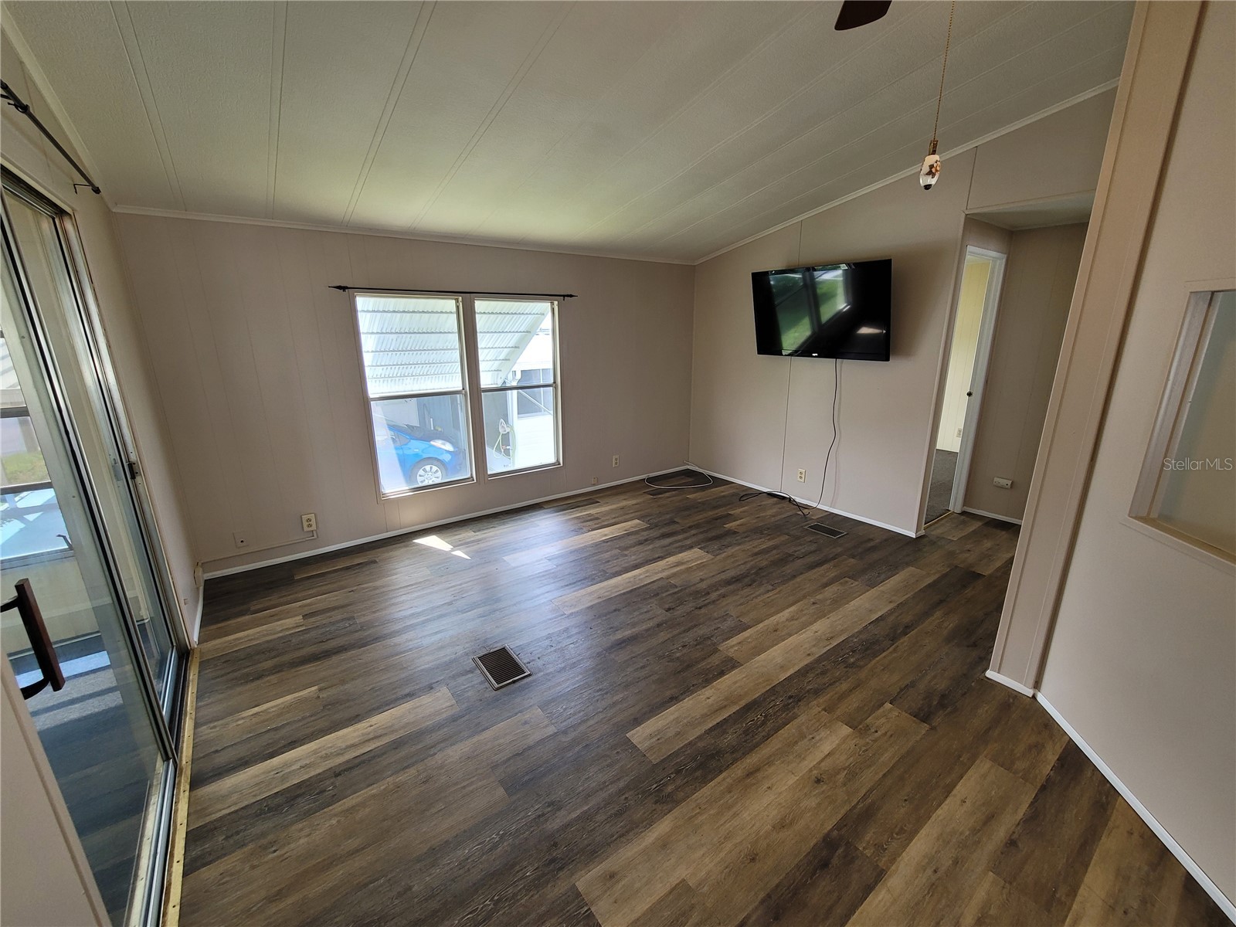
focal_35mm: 13
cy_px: 464
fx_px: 464
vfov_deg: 89.9
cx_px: 618
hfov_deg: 106.2
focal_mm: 2.2
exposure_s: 1/120
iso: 100
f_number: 2.2
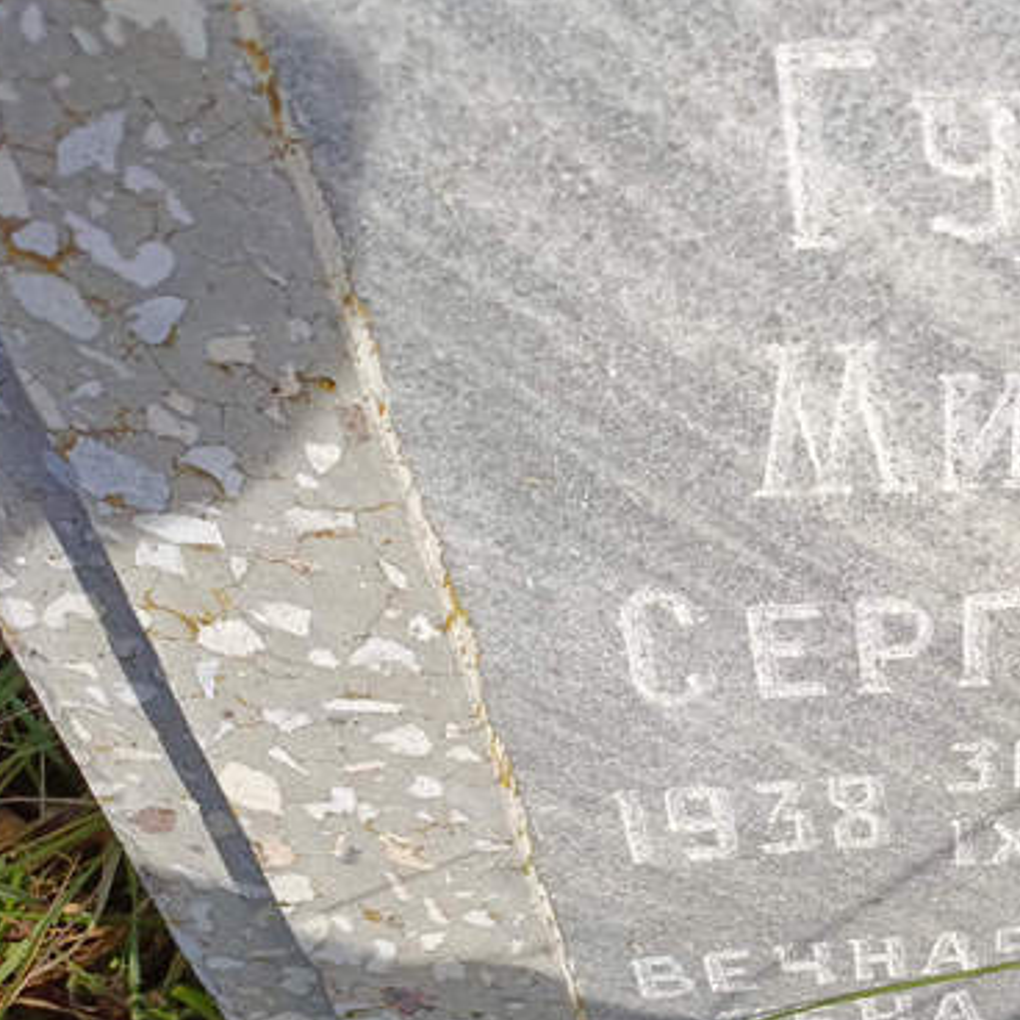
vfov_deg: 35.1
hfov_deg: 31.8
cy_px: 665
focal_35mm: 48
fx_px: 1600
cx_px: 1089
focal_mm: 4.76
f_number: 1.69
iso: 112
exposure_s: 1/703
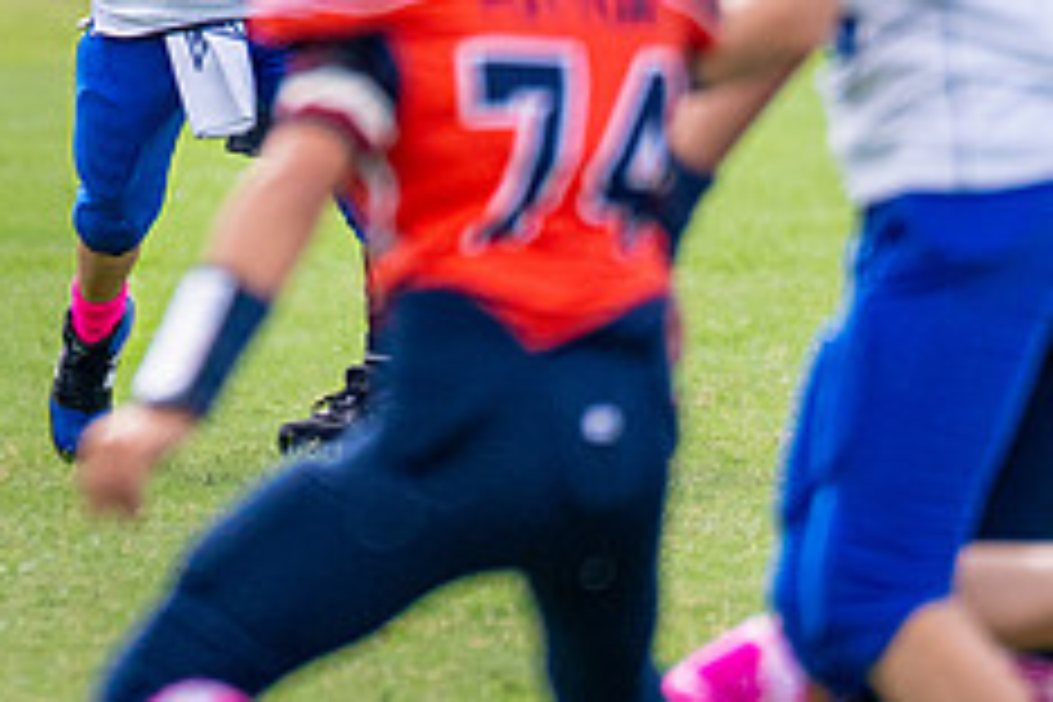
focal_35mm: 1102
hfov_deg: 1.9
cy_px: -289
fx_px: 32231
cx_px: 163
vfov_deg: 1.2
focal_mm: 200
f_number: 2.8
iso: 400
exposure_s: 1/3200
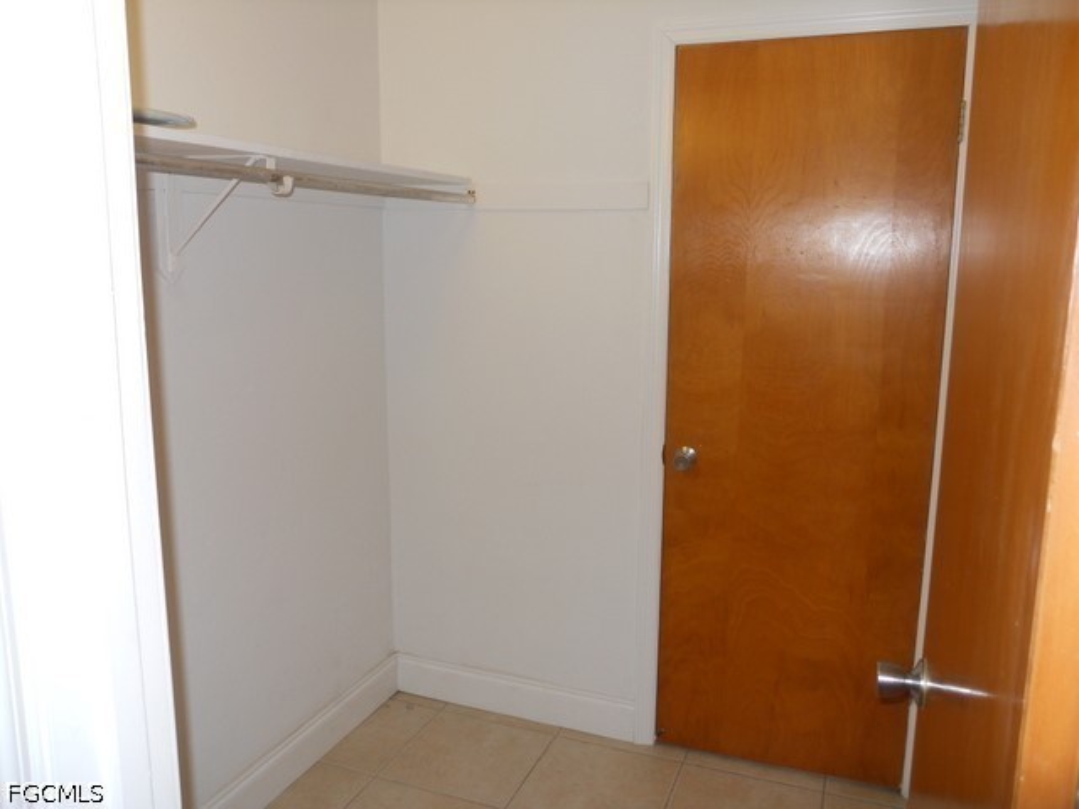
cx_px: 540
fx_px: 873
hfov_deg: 63.4
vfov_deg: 49.7
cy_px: 404
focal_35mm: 28
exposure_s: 1/25
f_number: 2.7
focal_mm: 5
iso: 80
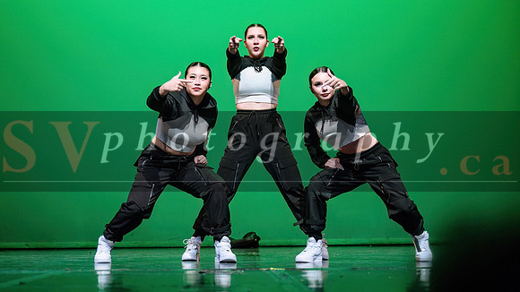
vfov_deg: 17.4
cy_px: 124
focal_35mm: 69
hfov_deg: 30.4
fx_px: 955
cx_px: 230
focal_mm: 58
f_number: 2.8
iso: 2000
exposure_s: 1/270
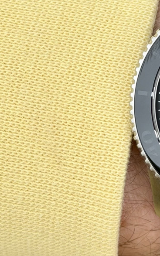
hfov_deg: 9.8
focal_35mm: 130
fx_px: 907
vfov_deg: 16.0
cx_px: 237
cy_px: 156
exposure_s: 1/142
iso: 50
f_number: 1.78
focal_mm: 6.76
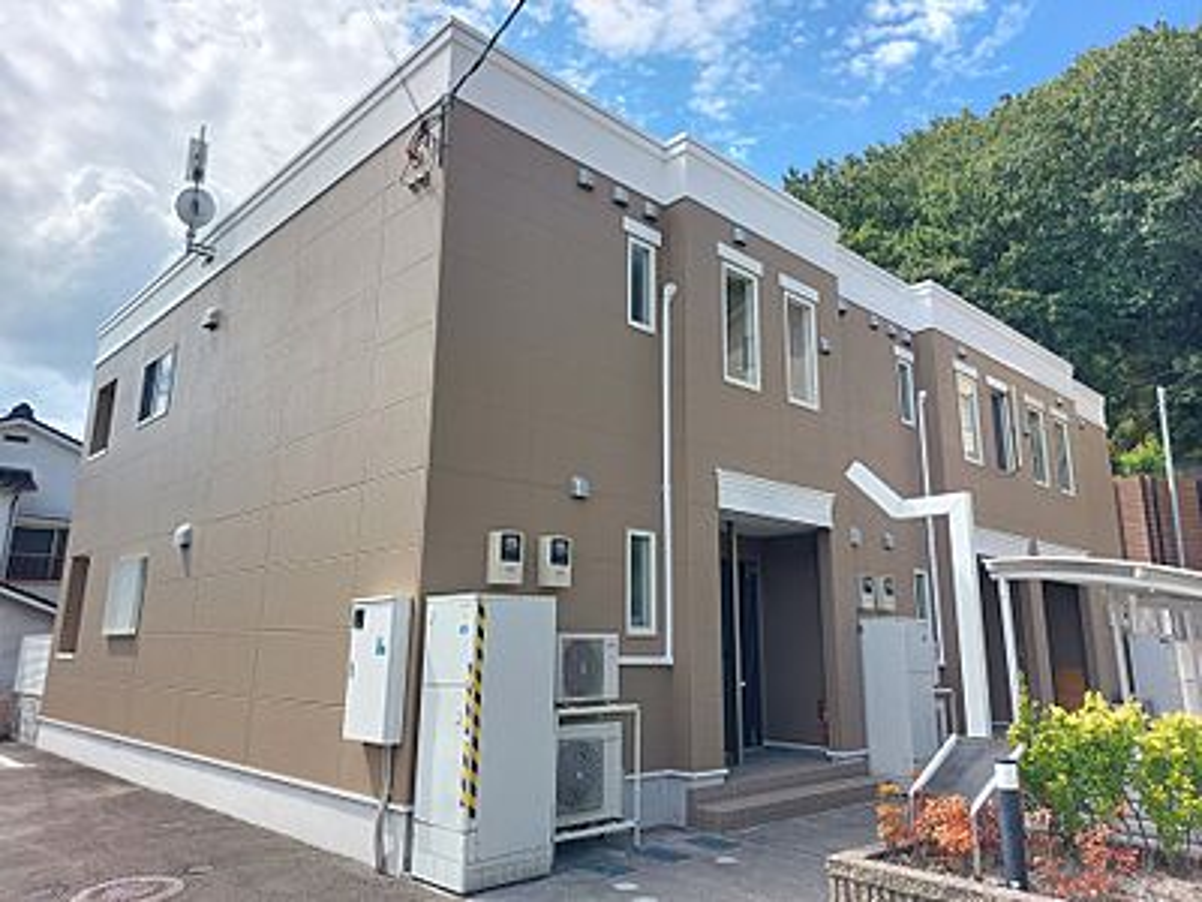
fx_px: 833
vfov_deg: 56.8
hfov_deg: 71.6
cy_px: 451
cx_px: 601
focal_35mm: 24
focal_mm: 5.23
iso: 25
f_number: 1.8
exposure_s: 1/541
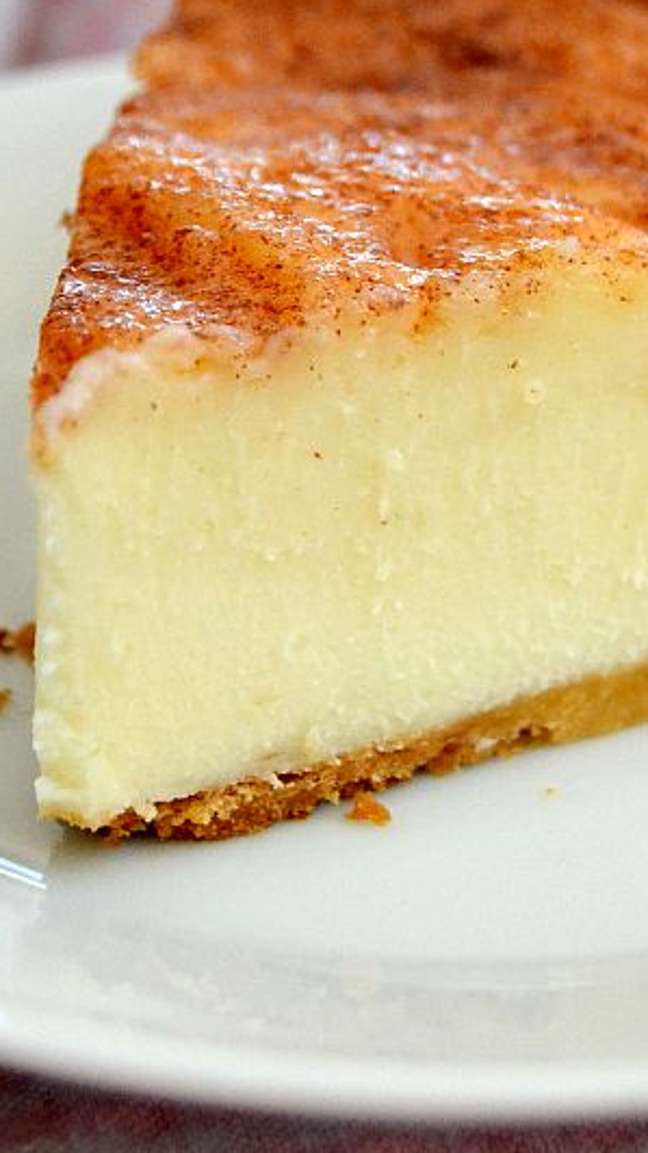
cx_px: 552
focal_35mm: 131
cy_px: 292
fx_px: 4004
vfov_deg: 16.3
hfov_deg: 9.2
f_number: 5.3
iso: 1600
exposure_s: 1/80
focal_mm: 46
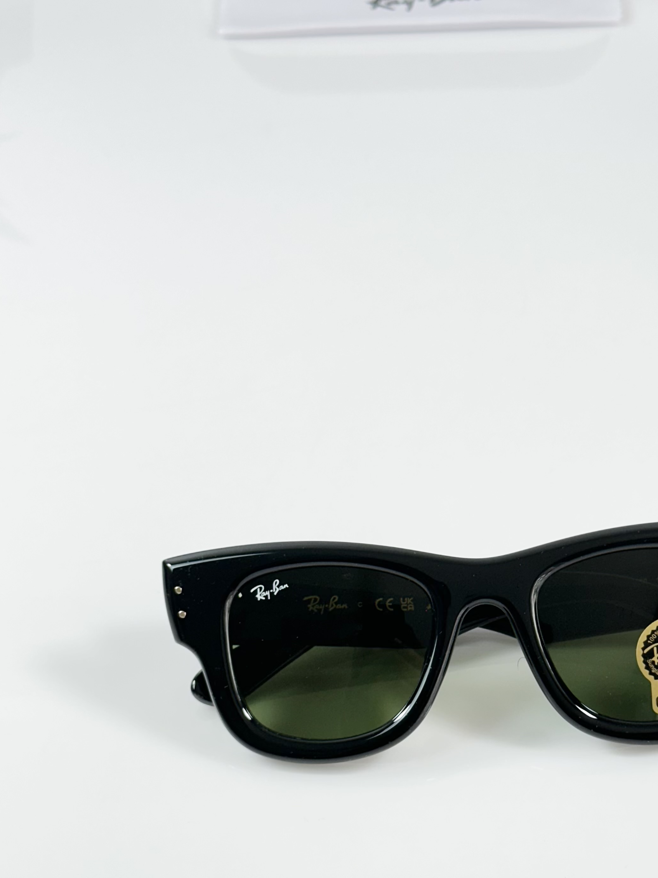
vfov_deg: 27.5
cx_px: 451
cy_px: 630
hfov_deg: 20.9
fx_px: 1774
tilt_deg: -47.3
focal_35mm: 70
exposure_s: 1/100
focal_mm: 6.86
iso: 40
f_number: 1.78
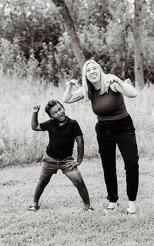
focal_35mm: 60
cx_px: 79
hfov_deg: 21.6
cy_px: 123
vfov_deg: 34.0
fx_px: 403
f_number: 2.8
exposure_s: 1/320
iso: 400
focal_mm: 58
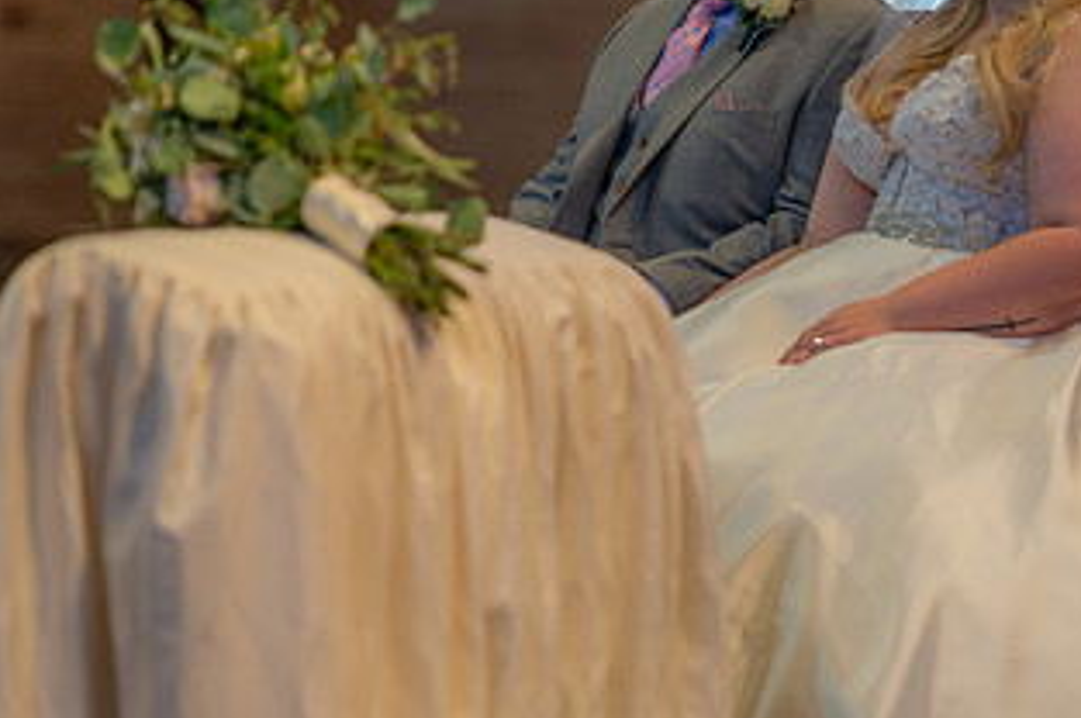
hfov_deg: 6.5
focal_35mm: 315
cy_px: 362
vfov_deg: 4.4
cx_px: 722
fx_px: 9449
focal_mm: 170
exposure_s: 1/125
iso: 1250
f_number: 2.8
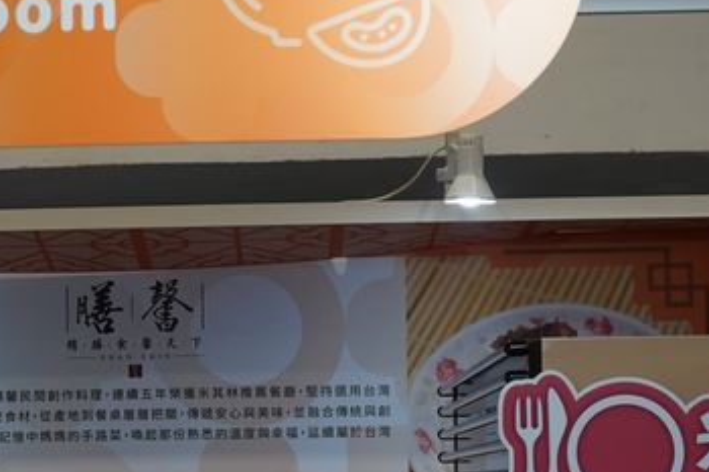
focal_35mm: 96
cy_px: 454
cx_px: 140
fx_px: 1890
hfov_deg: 21.0
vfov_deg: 14.1
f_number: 4
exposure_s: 1/160
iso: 1250
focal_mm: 28
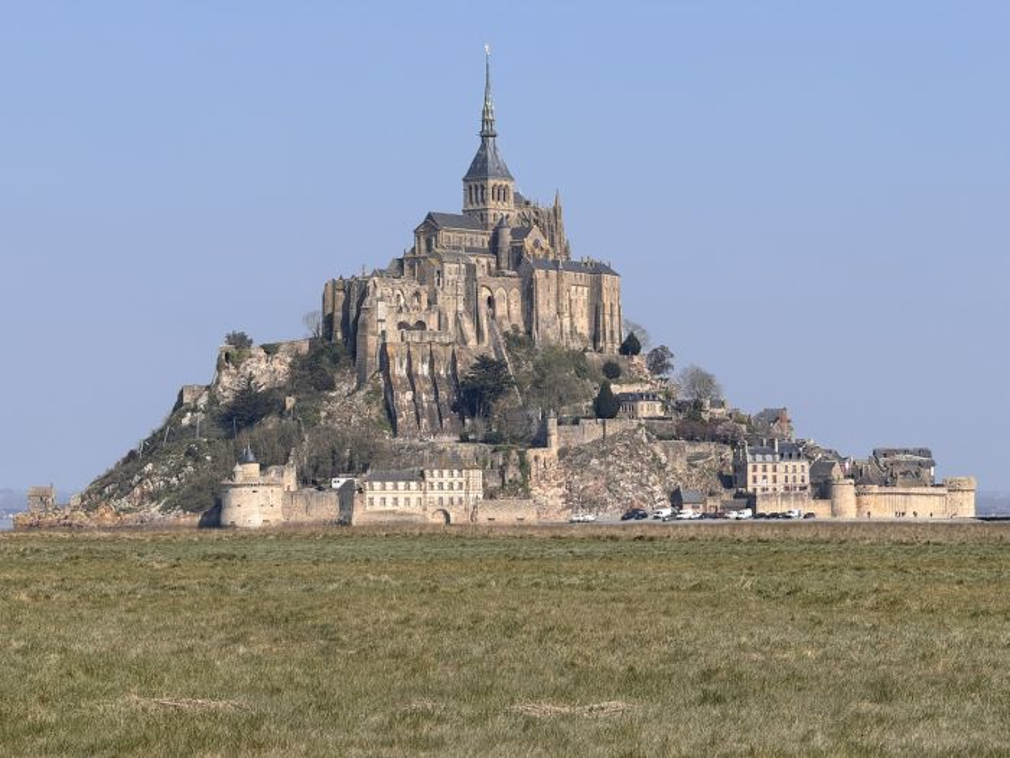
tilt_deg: +2.9
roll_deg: +0.3
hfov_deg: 16.4
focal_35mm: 120
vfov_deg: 12.3
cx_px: 505
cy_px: 379
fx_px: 3501
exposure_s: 1/2146
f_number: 2.8
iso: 50
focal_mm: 15.66
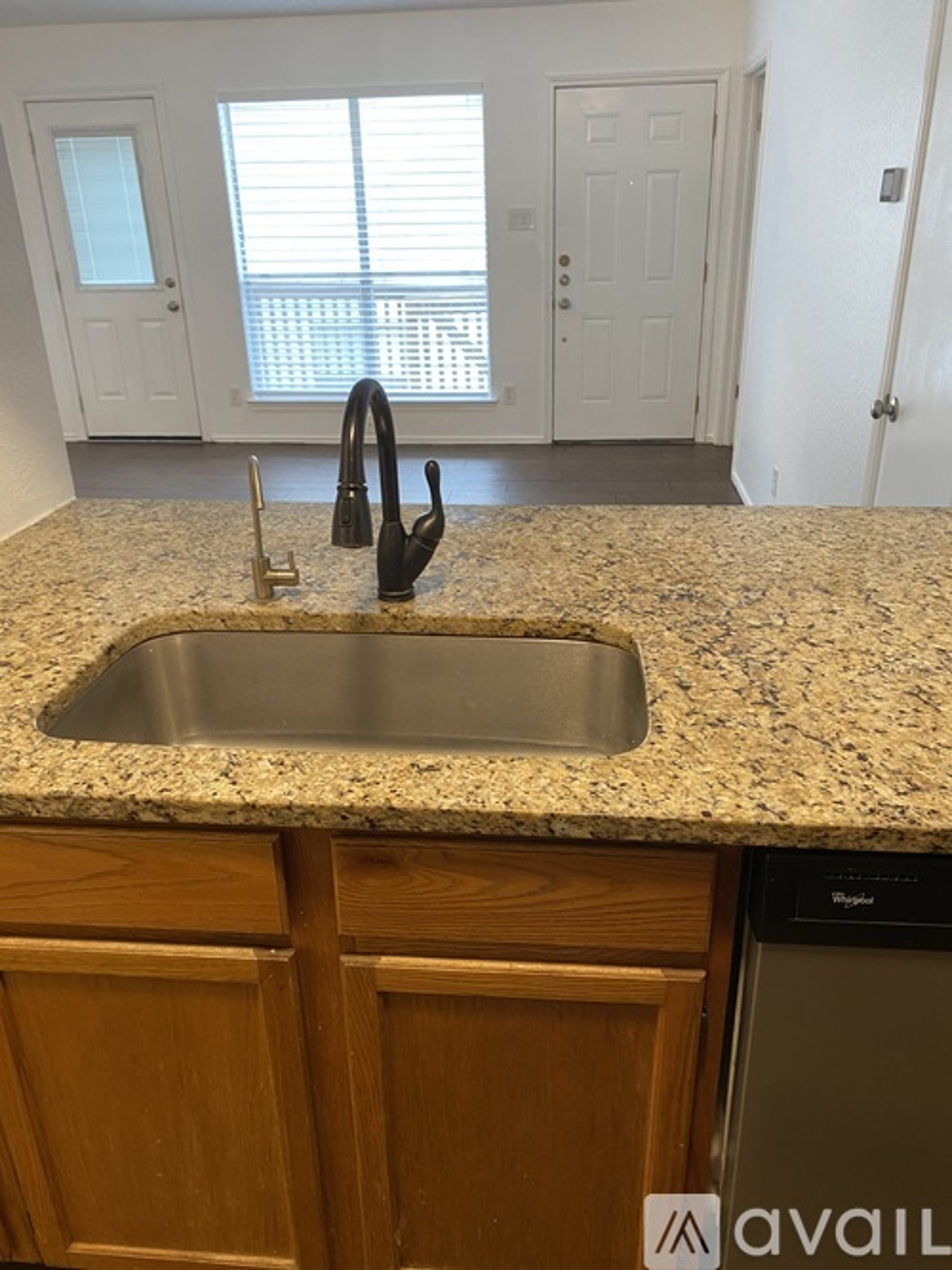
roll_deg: +2.2
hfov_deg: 53.0
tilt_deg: -23.9
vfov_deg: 67.3
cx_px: 476
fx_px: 954
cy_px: 635
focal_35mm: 26
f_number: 1.8
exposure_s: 1/60
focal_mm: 4.25
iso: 200
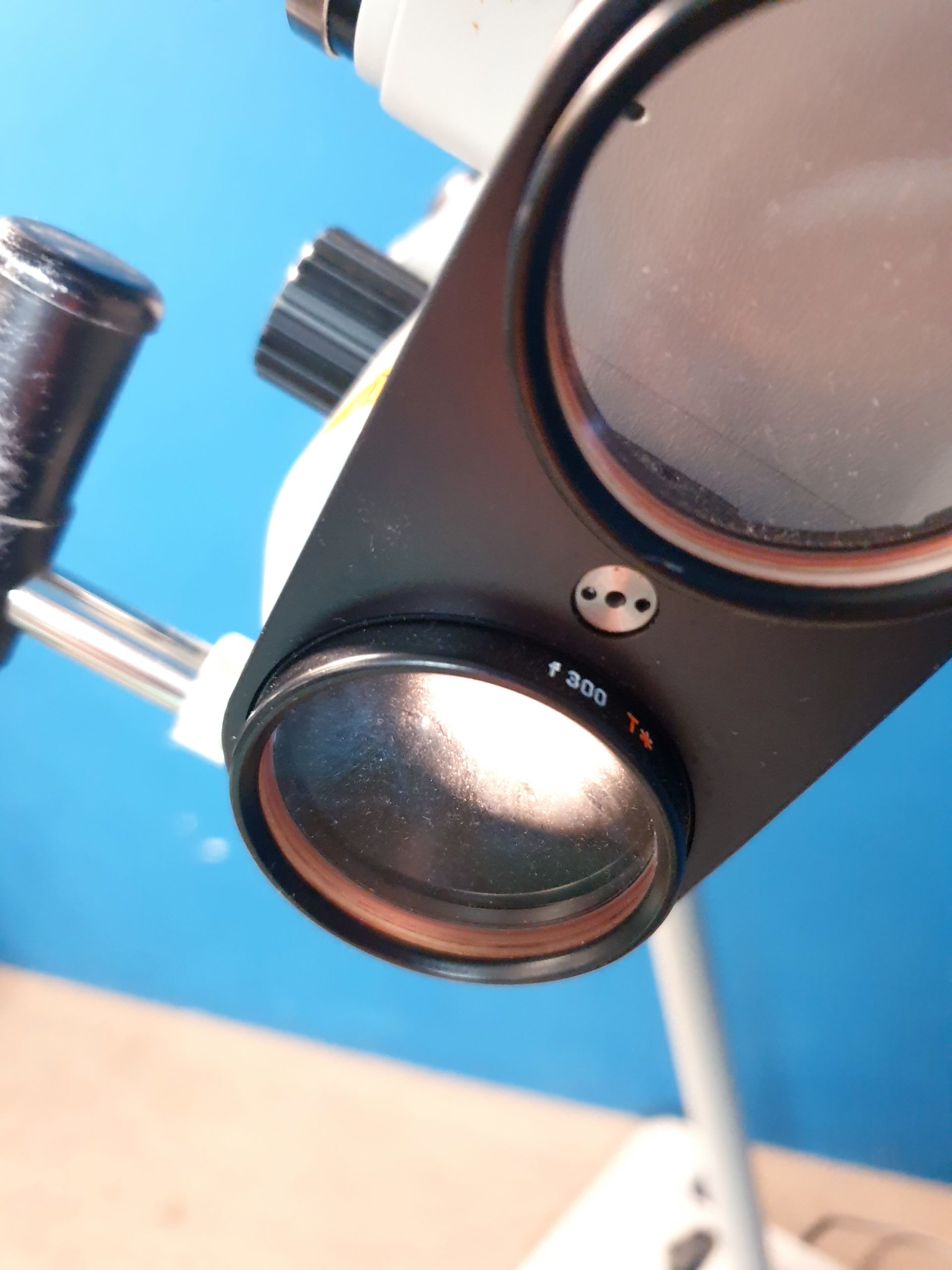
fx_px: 953
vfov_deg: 67.3
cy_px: 635
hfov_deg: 53.1
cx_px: 476
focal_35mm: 26
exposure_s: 1/50
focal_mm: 4.3
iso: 500
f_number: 1.5
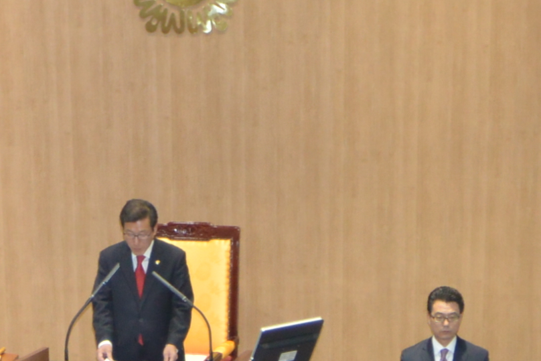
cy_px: 545
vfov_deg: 8.2
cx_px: 121
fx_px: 2465
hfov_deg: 12.5
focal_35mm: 164
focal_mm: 24
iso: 1000
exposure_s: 1/80
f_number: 3.5
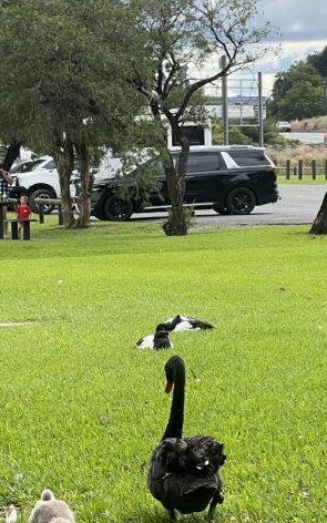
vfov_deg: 11.8
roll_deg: +1.4
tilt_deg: -4.3
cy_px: 376
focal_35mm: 177
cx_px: 68
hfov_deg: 7.4
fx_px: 2524
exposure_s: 1/307
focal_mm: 9
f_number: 2.8
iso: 32
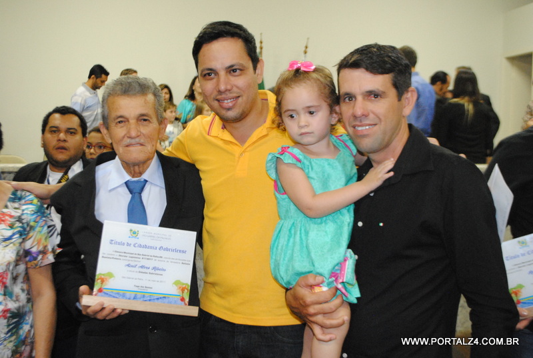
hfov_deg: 46.3
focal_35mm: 42
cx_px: 266
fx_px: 623
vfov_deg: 32.0
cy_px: 179
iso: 1600
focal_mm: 28
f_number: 4.5
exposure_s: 1/40
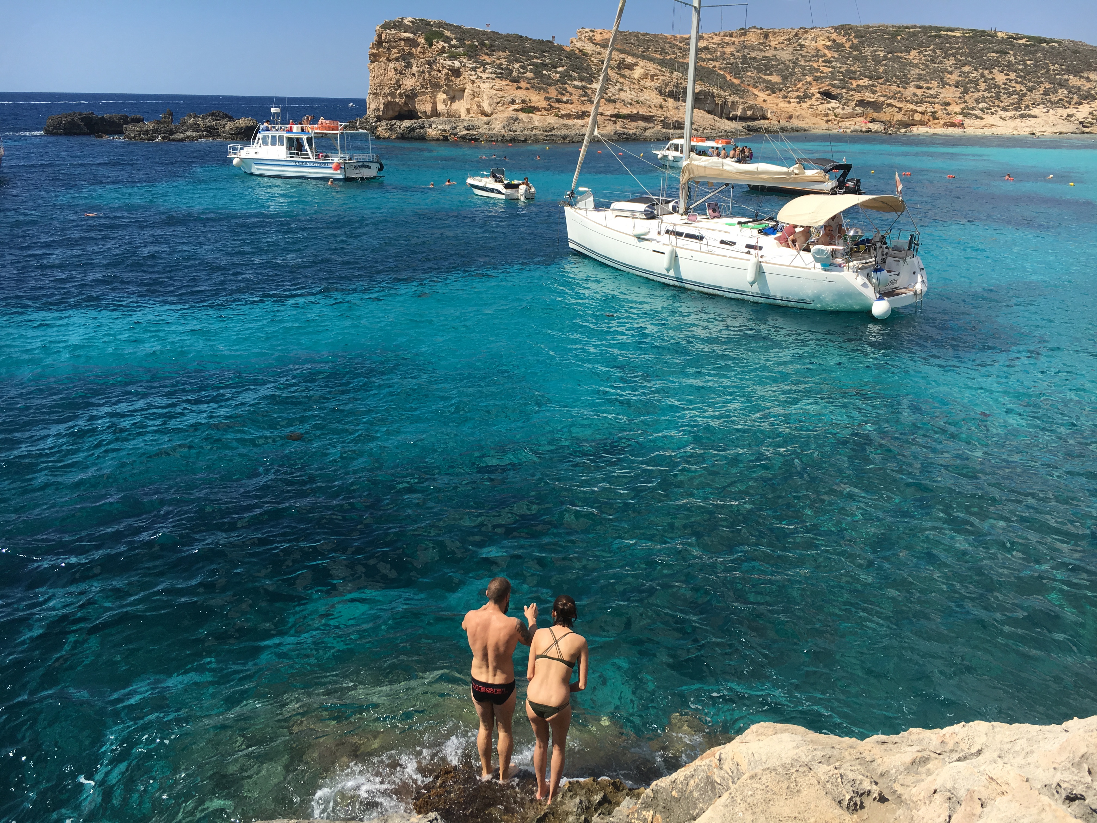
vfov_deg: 48.2
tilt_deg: -18.1
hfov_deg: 61.7
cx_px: 548
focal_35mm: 29
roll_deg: -0.6
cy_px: 412
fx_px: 919
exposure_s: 1/1923
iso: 25
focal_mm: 4.15
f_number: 2.2
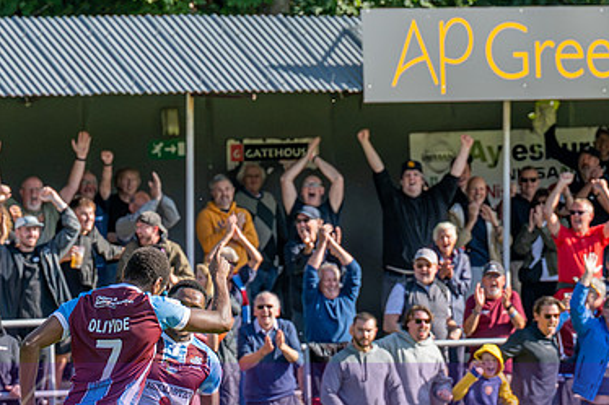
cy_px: 370
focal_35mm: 510
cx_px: -138
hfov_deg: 4.0
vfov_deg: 2.7
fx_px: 8623
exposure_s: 1/2500
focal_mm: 125
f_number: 4
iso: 400
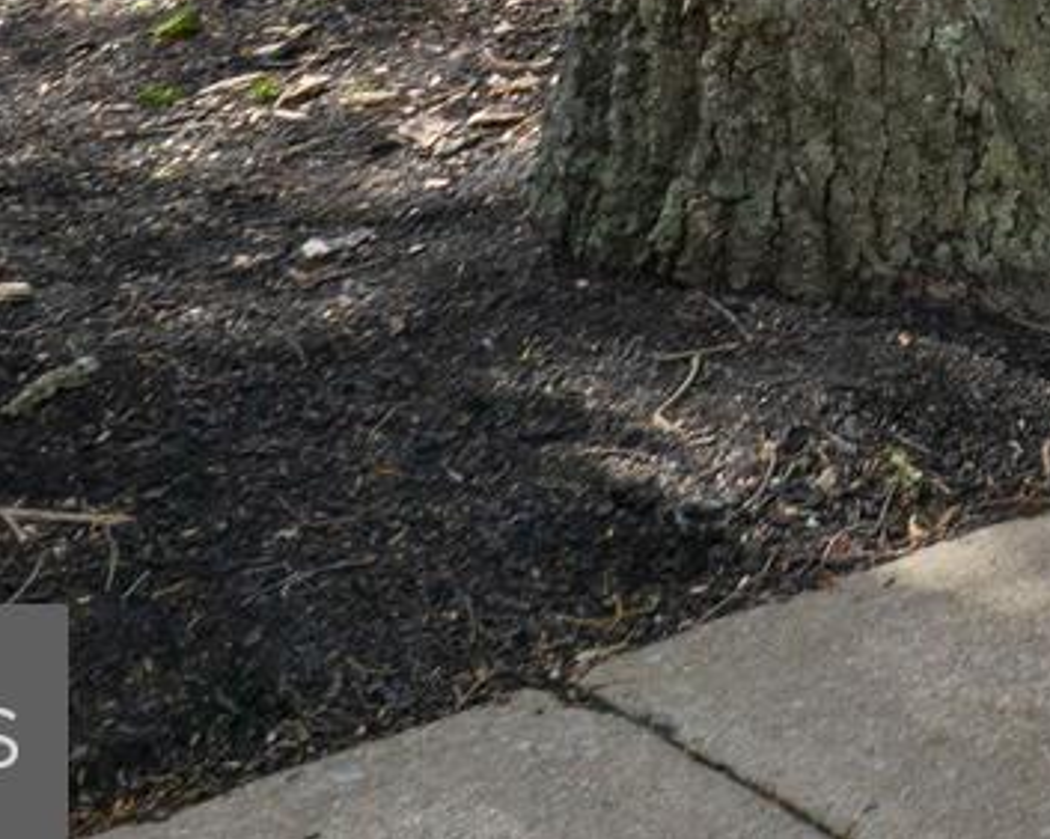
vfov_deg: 9.5
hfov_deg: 11.9
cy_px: -1433
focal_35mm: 136
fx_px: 4224
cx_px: 2374
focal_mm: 12.29
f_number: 7.1
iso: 100
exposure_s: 1/200
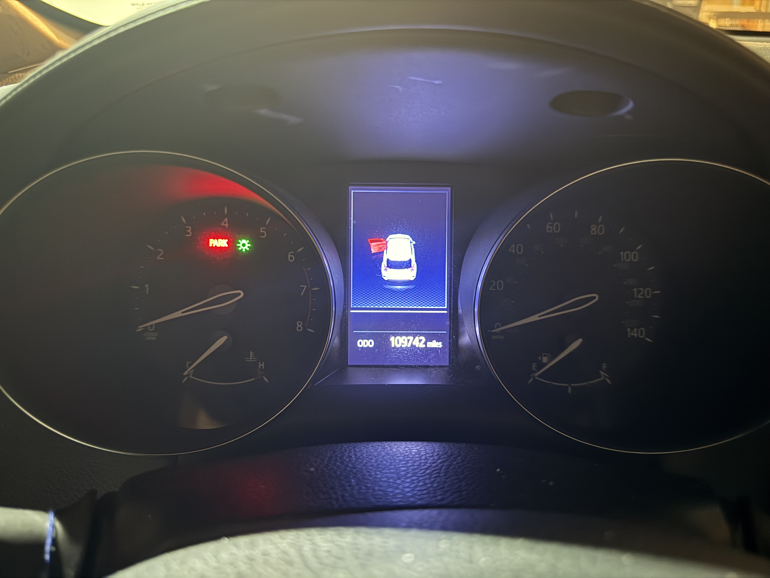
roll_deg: -0.9
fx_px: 534
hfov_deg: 71.6
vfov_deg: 56.8
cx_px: 385
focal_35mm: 24
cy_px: 289
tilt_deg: -26.4
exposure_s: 1/9
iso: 2000
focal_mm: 6.76
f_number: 1.78
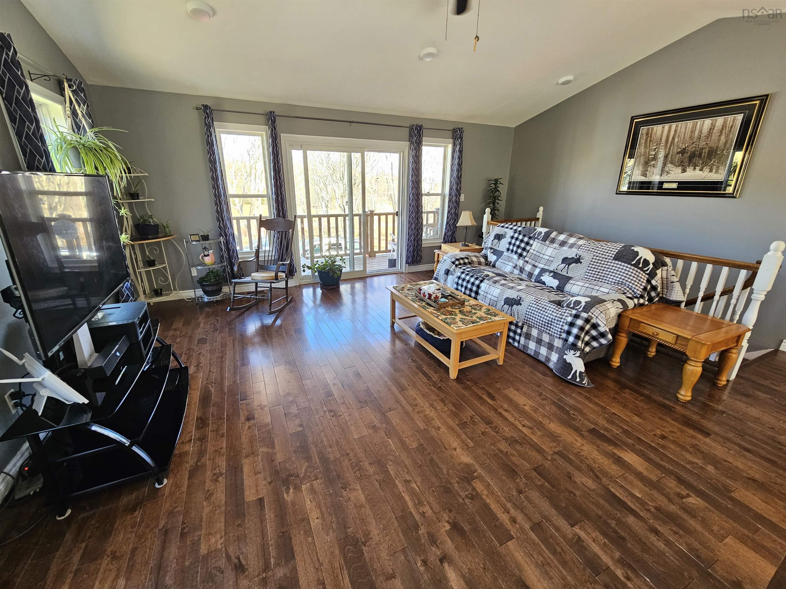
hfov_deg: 106.2
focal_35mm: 13
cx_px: 393
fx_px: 295
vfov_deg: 89.9
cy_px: 294
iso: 160
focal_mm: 2.2
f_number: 2.2
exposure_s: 1/60
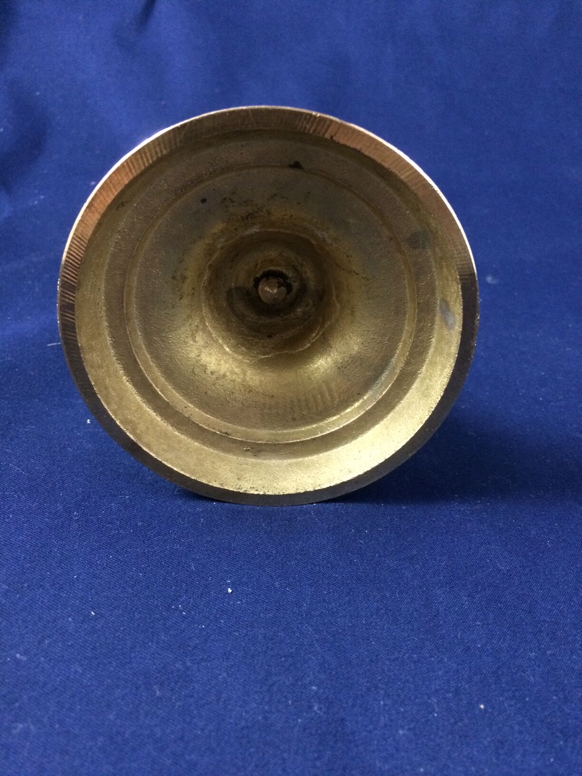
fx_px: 650
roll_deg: -0.4
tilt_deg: -32.4
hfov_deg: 48.2
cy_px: 388
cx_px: 291
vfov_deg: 61.7
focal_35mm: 29
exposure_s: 1/17
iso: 400
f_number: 2.2
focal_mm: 4.15
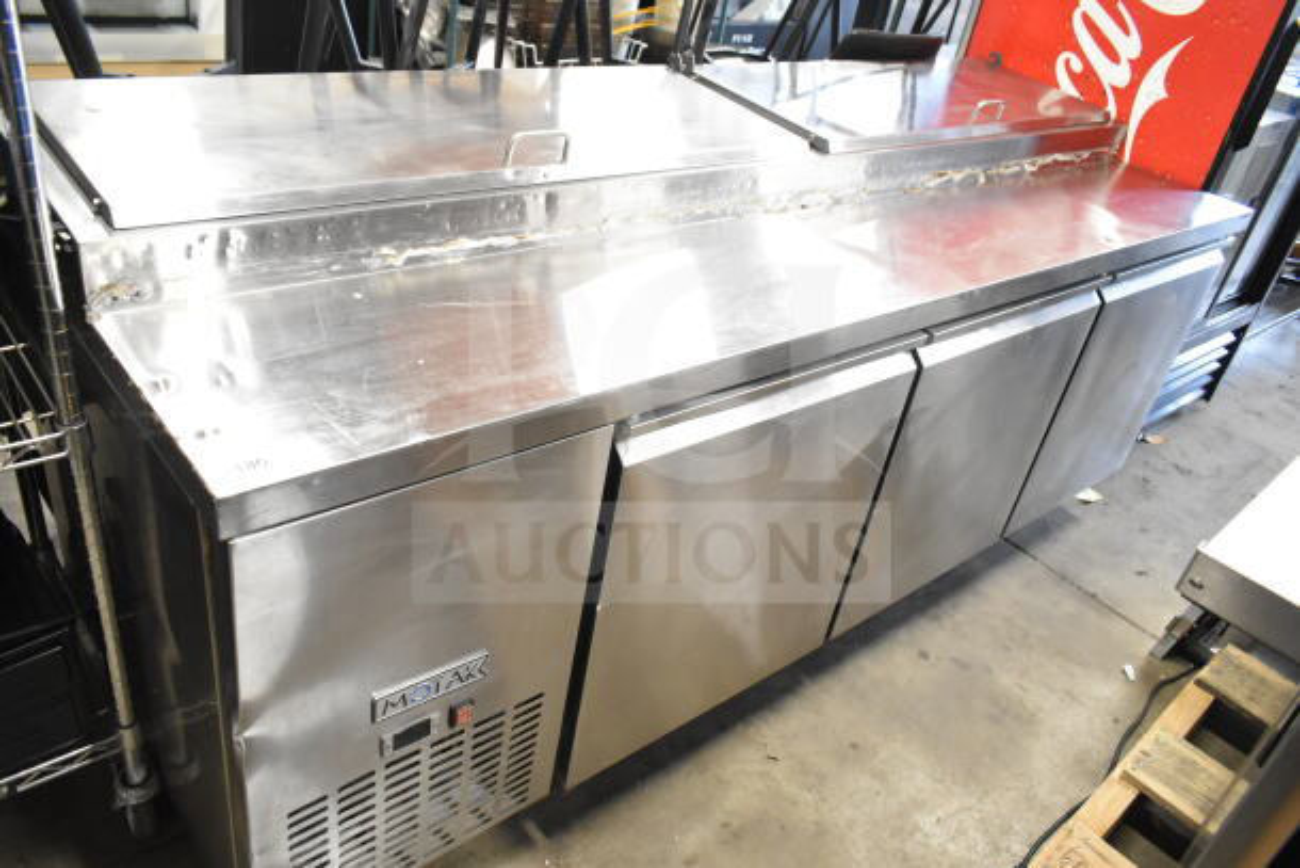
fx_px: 975
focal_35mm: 27
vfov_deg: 48.0
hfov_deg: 67.4
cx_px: 650
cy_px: 434
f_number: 3.5
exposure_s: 1/30
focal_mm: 18
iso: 2500
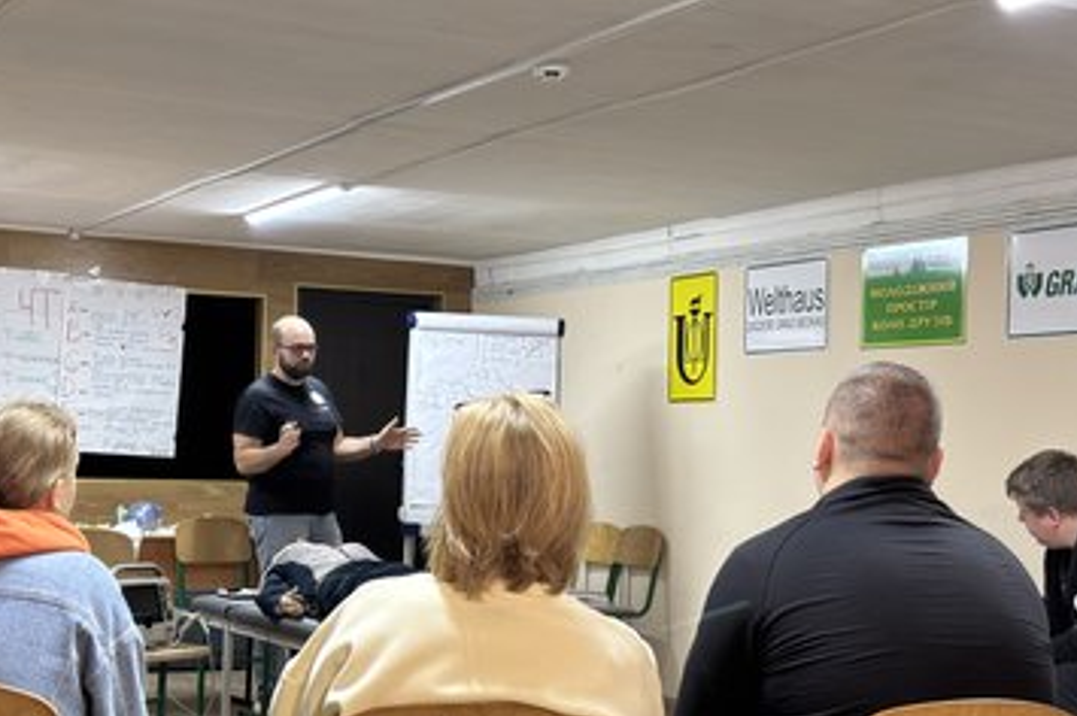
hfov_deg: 32.9
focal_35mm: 61
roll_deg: -1.5
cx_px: 491
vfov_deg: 22.2
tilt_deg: +0.6
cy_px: 400
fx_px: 1823
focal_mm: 5.96
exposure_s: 1/50
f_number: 1.6
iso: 125
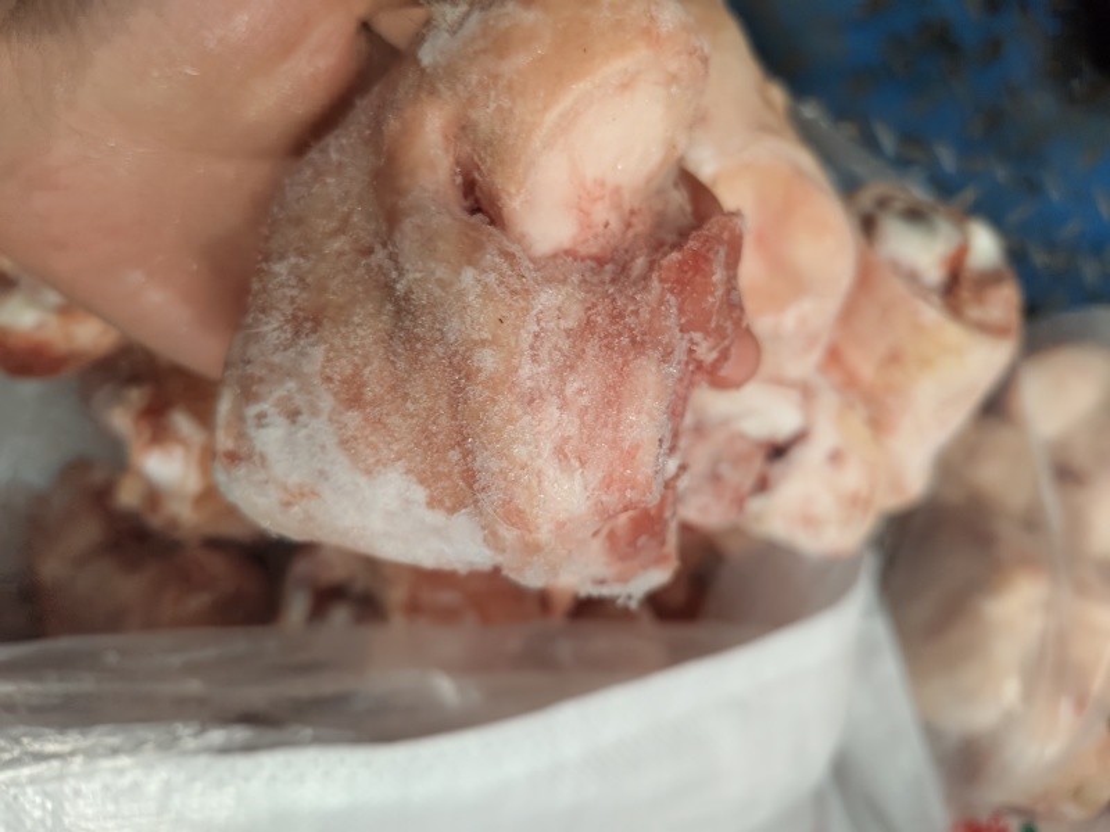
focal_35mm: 24
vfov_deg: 56.8
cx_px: 555
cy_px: 416
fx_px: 770
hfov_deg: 71.6
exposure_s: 1/142
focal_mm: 5.56
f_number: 1.88
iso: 50
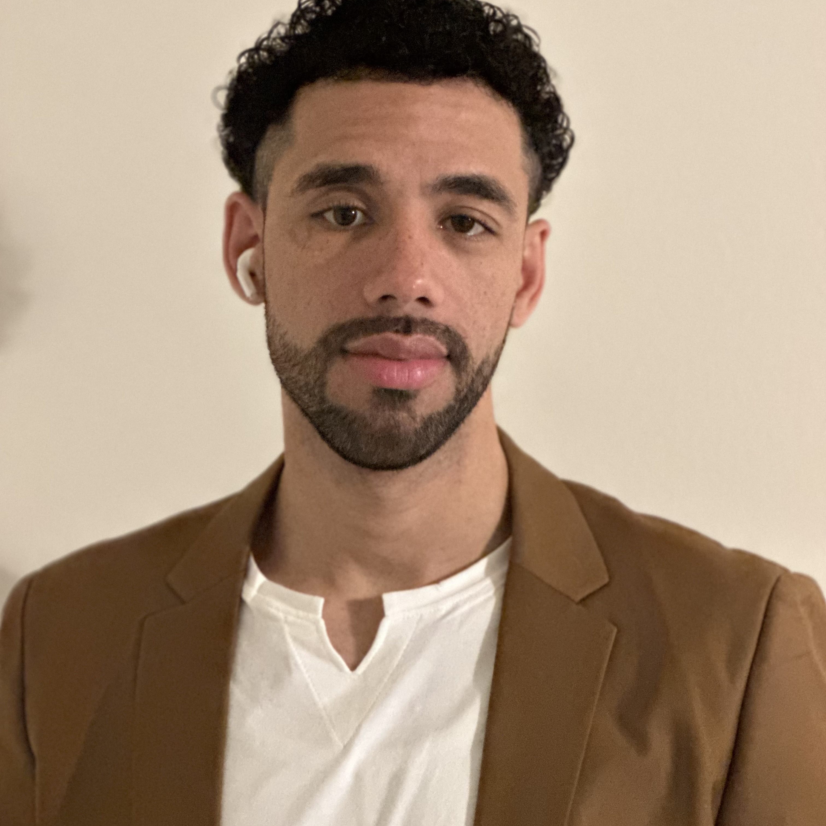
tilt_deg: -5.0
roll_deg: -0.1
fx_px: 2457
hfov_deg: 19.1
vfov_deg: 19.1
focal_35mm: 91
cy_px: 435
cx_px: 414
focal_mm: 9
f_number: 2.8
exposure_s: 1/15
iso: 1250
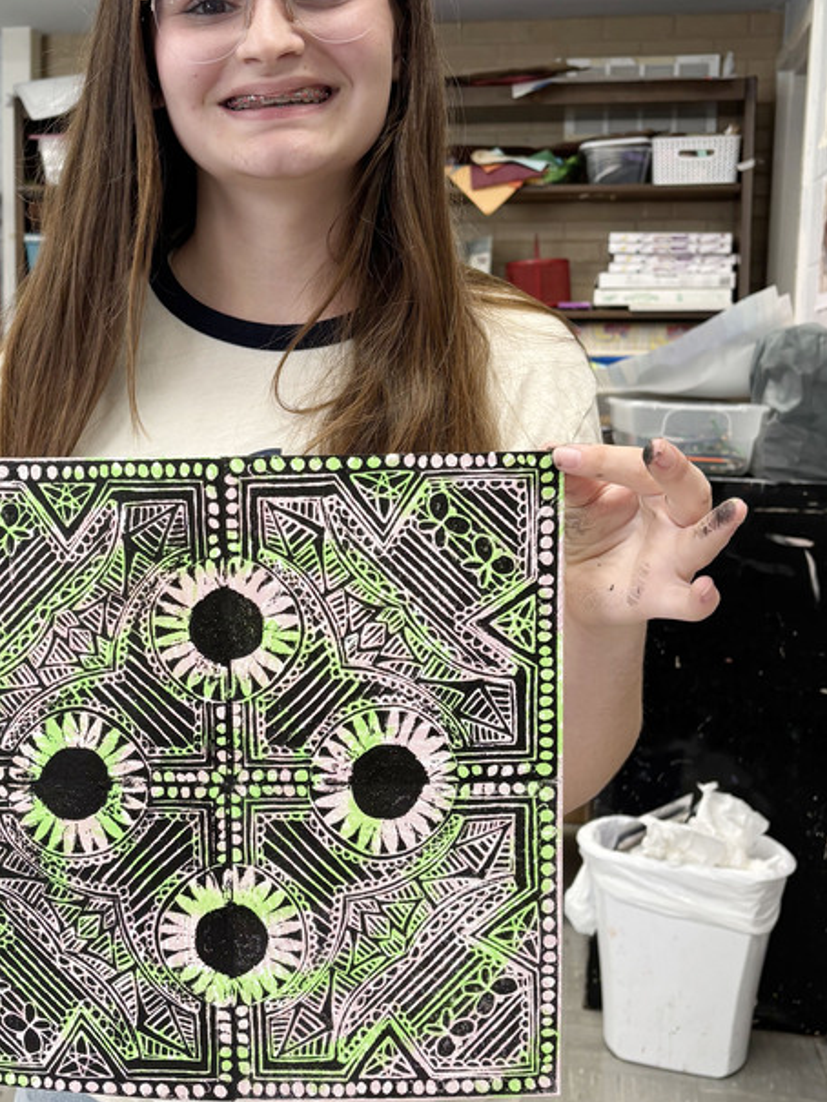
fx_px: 1401
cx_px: 275
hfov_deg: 32.6
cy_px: 510
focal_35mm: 44
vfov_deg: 42.9
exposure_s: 1/60
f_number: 1.6
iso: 80
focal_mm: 5.96
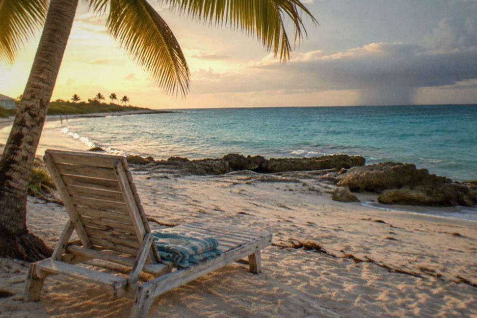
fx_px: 477
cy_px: 157
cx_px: 234
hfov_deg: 53.1
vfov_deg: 36.9
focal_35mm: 36
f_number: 8
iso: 400
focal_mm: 35
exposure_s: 1/400
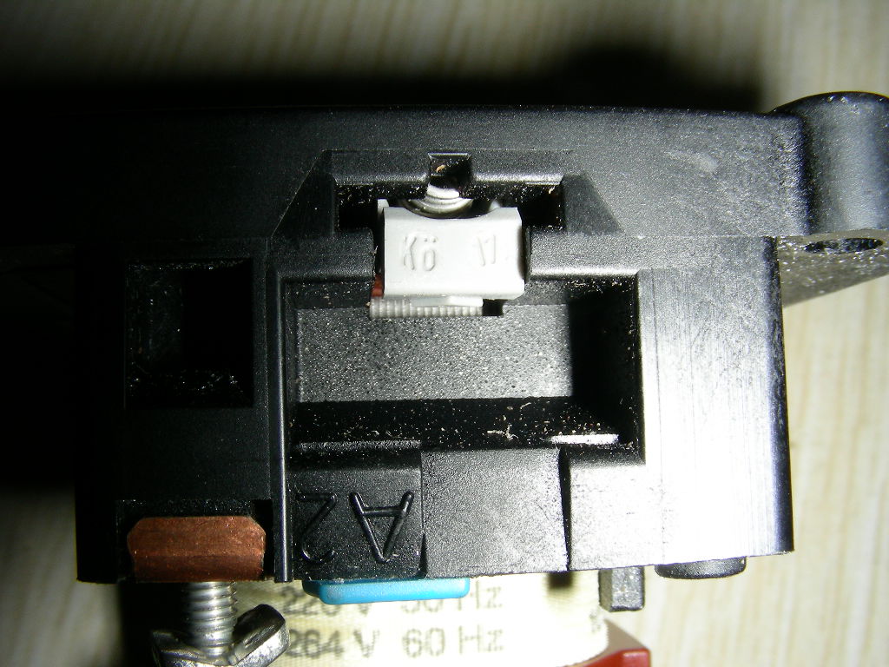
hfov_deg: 49.0
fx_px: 976
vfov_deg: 37.7
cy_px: 334
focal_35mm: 38
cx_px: 444
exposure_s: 1/60.1
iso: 50
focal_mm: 6.3
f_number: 6.8
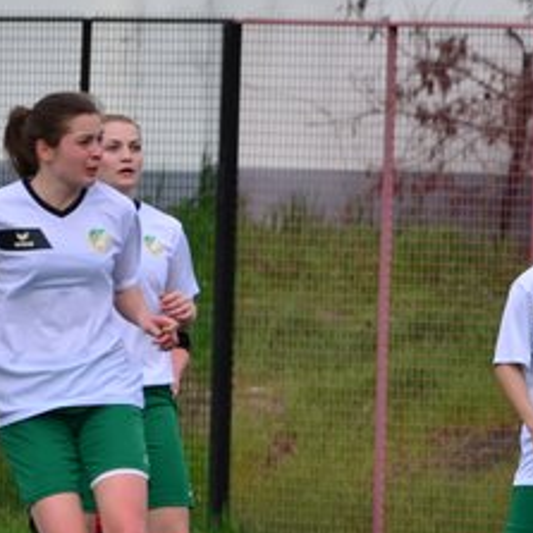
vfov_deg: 1.8
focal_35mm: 957
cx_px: 946
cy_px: 332
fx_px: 16671
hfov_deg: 1.8
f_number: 5.6
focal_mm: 210
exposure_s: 1/640
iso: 200
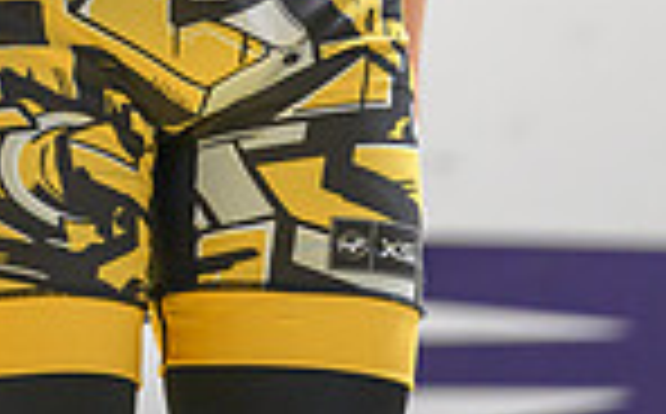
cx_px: 40
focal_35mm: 1054
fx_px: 19102
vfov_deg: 1.2
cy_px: -580
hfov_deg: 2.0
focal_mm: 200
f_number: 2.8
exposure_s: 1/800
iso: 4500
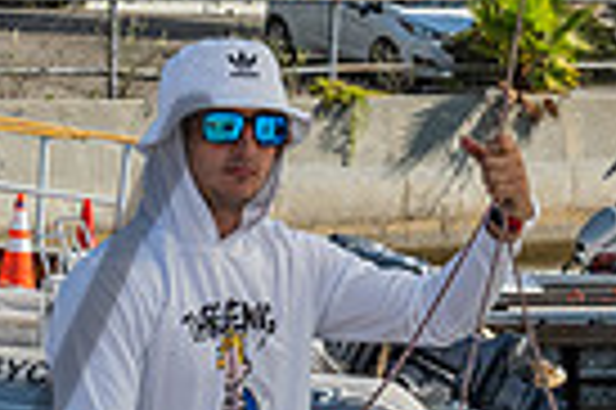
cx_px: 542
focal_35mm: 189
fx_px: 3230
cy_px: 211
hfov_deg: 10.8
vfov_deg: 7.2
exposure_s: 1/160
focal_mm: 27.5
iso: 200
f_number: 10
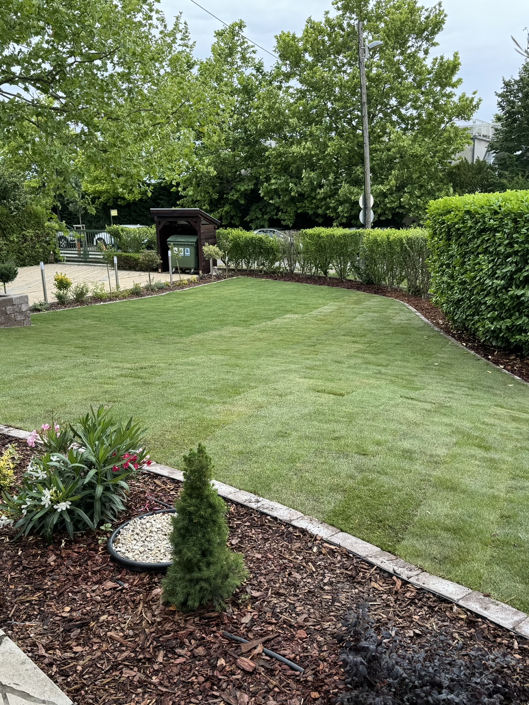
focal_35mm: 33
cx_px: 267
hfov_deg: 43.0
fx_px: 672
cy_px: 351
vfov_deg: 55.3
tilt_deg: -13.5
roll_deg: +1.6
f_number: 1.78
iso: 64
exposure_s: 1/215
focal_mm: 6.76
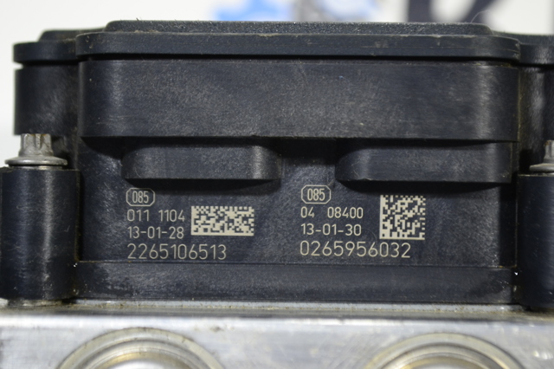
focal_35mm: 82
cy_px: 184
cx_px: 277
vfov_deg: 16.5
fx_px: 1269
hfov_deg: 24.6
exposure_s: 1/125
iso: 800
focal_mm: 55
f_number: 5.6
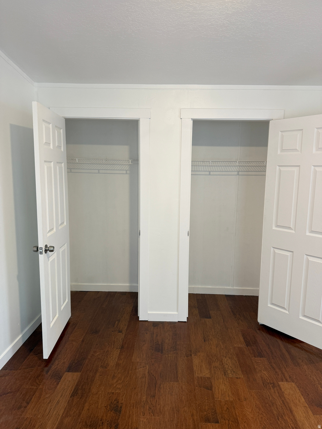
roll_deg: -0.7
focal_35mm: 24
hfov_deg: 56.8
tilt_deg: -7.9
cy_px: 214
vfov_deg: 71.6
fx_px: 298
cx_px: 161
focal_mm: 6.76
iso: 125
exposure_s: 1/60
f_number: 1.78
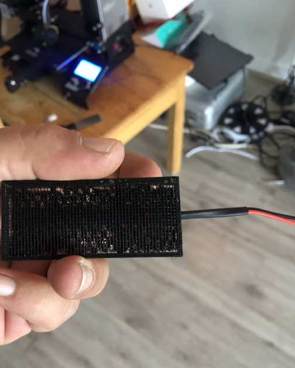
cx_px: 123
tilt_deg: -55.3
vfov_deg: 51.4
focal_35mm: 35
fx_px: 382
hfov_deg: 42.1
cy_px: 207
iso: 100
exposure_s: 1/9
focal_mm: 4
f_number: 1.8
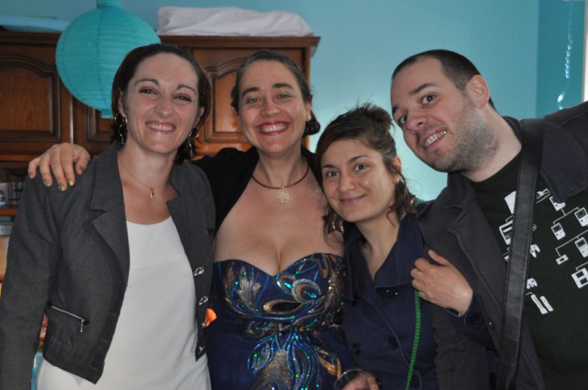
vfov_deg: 25.9
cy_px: 197
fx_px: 848
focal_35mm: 52
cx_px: 335
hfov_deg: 38.2
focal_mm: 30
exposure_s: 1/60
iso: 800
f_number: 4.2
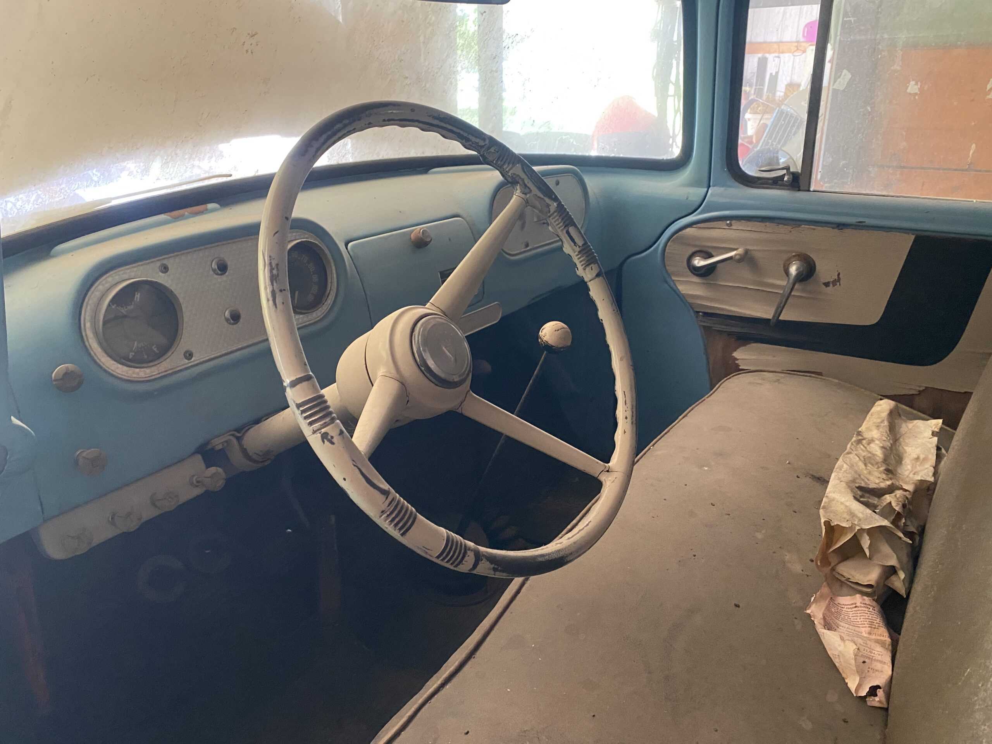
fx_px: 745
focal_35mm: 26
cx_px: 496
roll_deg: -0.1
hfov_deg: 67.3
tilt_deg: -22.3
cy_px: 372
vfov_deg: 53.1
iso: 400
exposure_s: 1/60
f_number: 1.8
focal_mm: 4.25
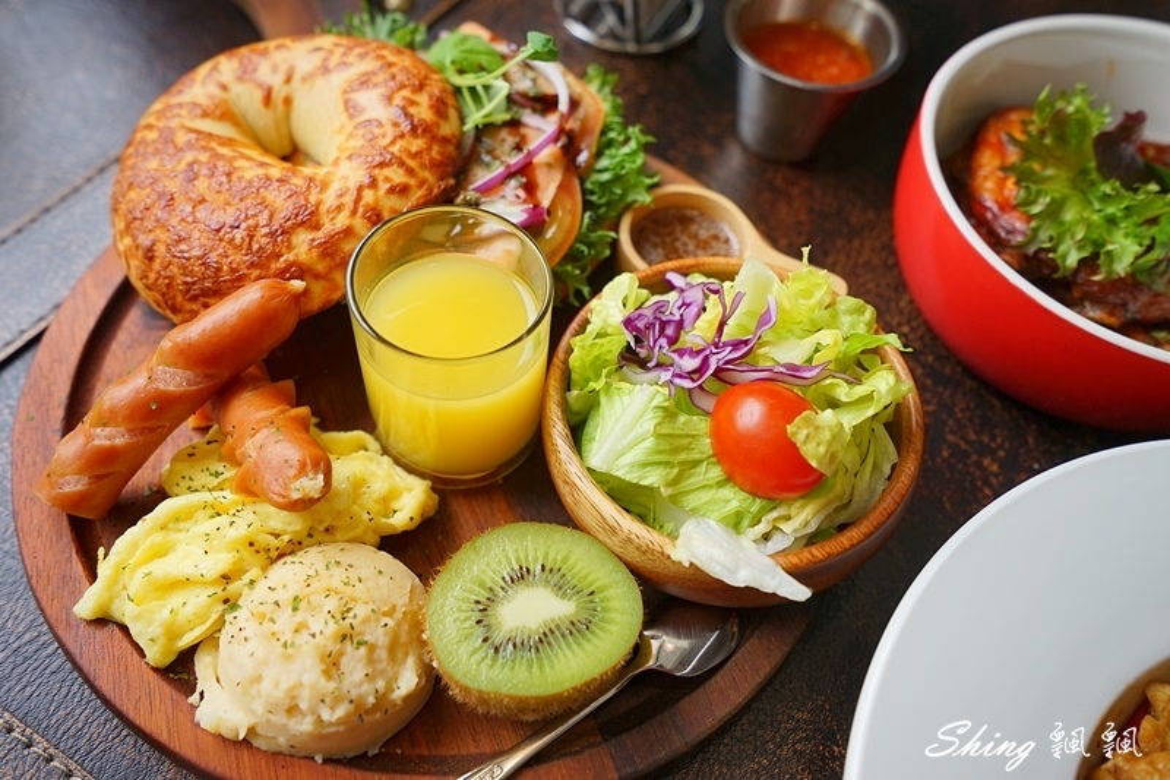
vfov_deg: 43.6
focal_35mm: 30
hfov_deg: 61.9
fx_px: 975
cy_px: 390
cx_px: 585
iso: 100
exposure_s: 1/80
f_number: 4
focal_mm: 30
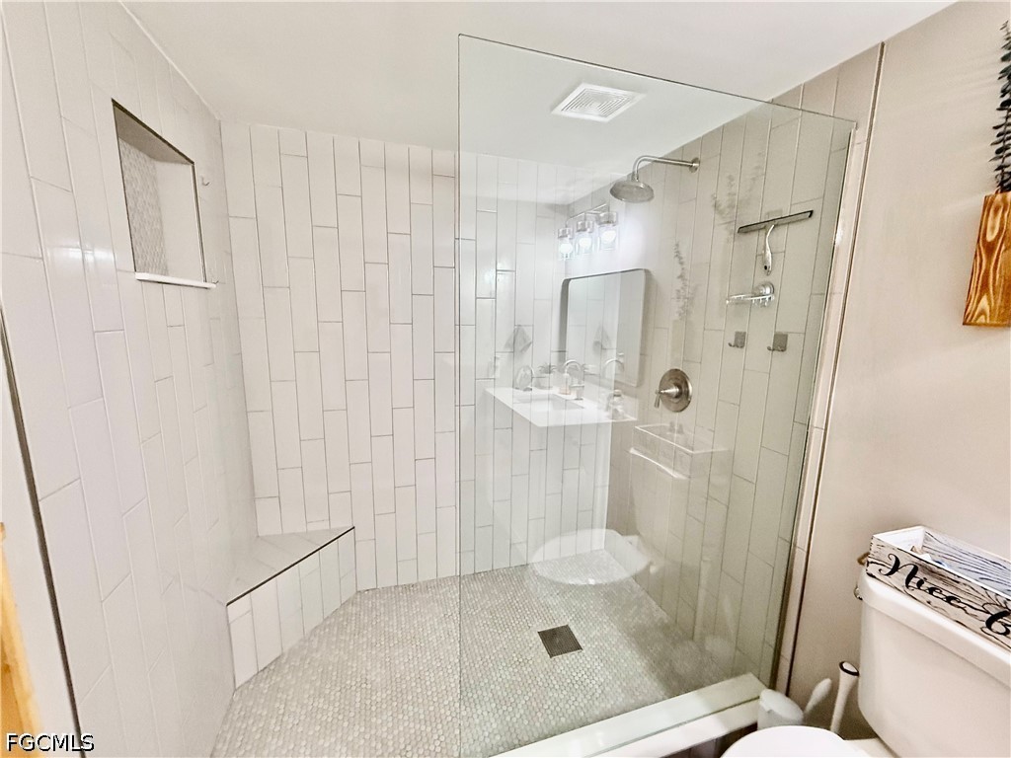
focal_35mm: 14
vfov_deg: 85.7
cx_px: 506
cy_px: 379
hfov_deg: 102.1
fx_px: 409
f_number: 2.2
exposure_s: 1/120
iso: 500
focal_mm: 2.22
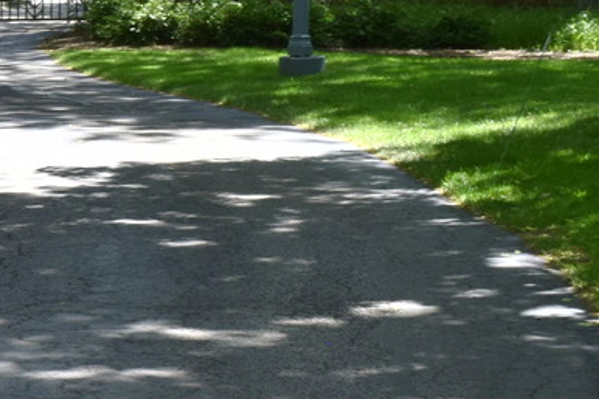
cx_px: -611
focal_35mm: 126
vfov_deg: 10.9
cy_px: 217
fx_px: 2096
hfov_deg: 13.7
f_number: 10
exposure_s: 1/200
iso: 400
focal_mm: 20
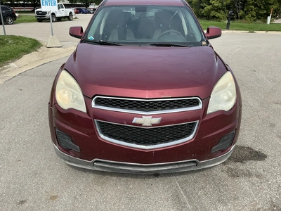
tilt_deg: -20.1
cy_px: 106
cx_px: 140
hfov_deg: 63.4
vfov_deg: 49.7
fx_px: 227
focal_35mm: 28
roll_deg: -2.7
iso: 25
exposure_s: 1/1076
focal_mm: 3
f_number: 1.8
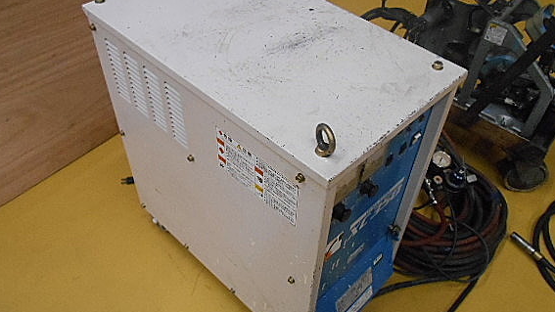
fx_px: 471
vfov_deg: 36.7
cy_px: 170
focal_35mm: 32
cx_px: 287
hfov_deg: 61.0
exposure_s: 1/80
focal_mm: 4.7
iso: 800
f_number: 3.4
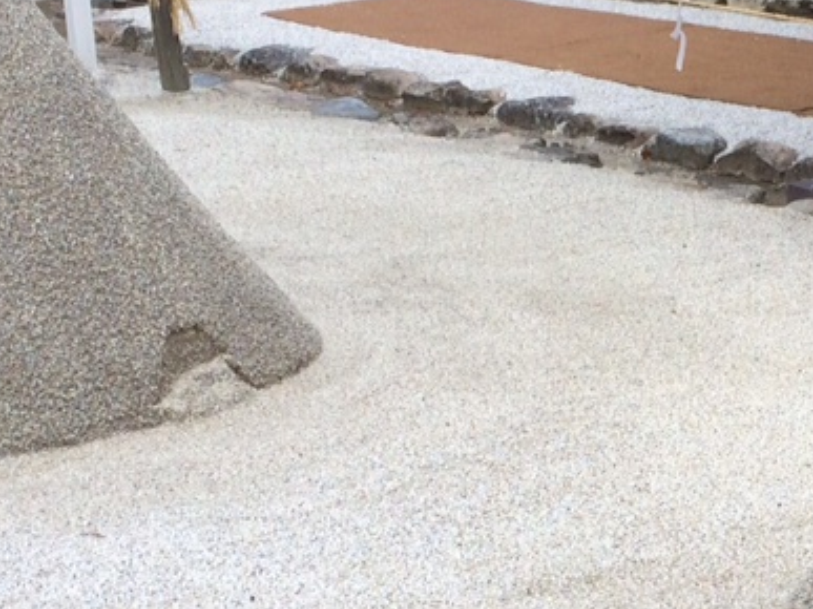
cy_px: 418
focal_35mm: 96
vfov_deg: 15.4
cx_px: 773
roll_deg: -0.4
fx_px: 2254
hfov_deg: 19.9
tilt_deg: -19.1
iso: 32
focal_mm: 4.15
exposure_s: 1/519
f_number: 2.2
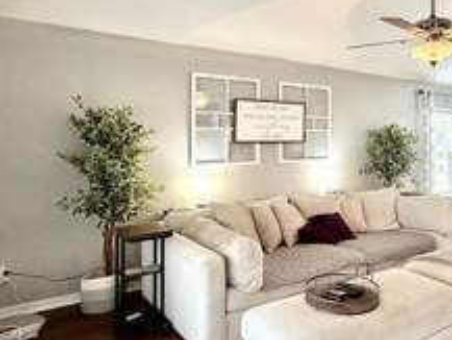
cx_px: 333
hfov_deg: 55.8
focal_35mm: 31
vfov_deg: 45.2
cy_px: 133
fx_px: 405
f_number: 2.2
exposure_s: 1/60
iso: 250
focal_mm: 2.22
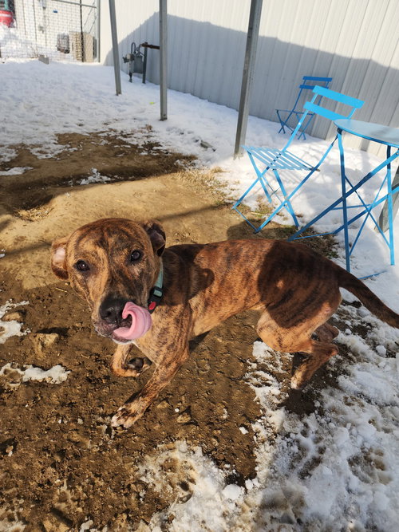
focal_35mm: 23
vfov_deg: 73.9
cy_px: 266
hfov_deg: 58.9
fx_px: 354
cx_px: 200
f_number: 1.8
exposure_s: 1/1151
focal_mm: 6.4
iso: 12
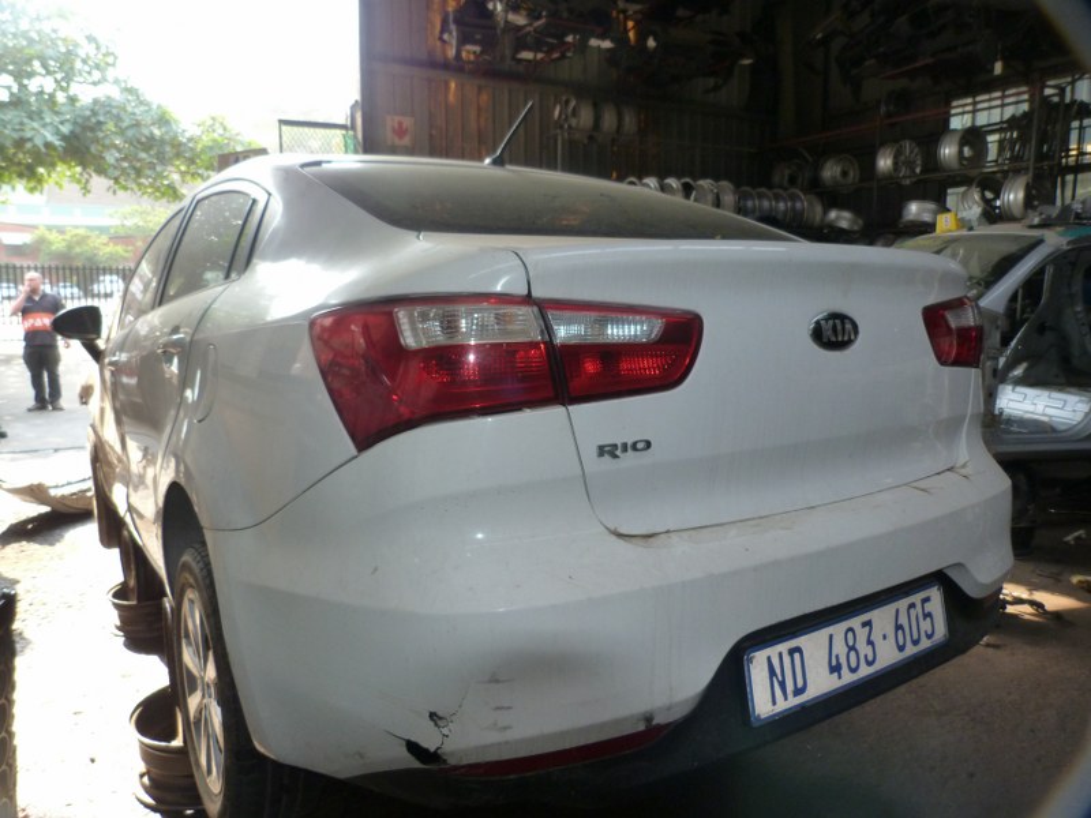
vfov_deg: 54.9
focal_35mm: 25
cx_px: 546
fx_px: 788
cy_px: 409
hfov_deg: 69.4
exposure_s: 1/60
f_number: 2.8
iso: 125
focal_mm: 4.5
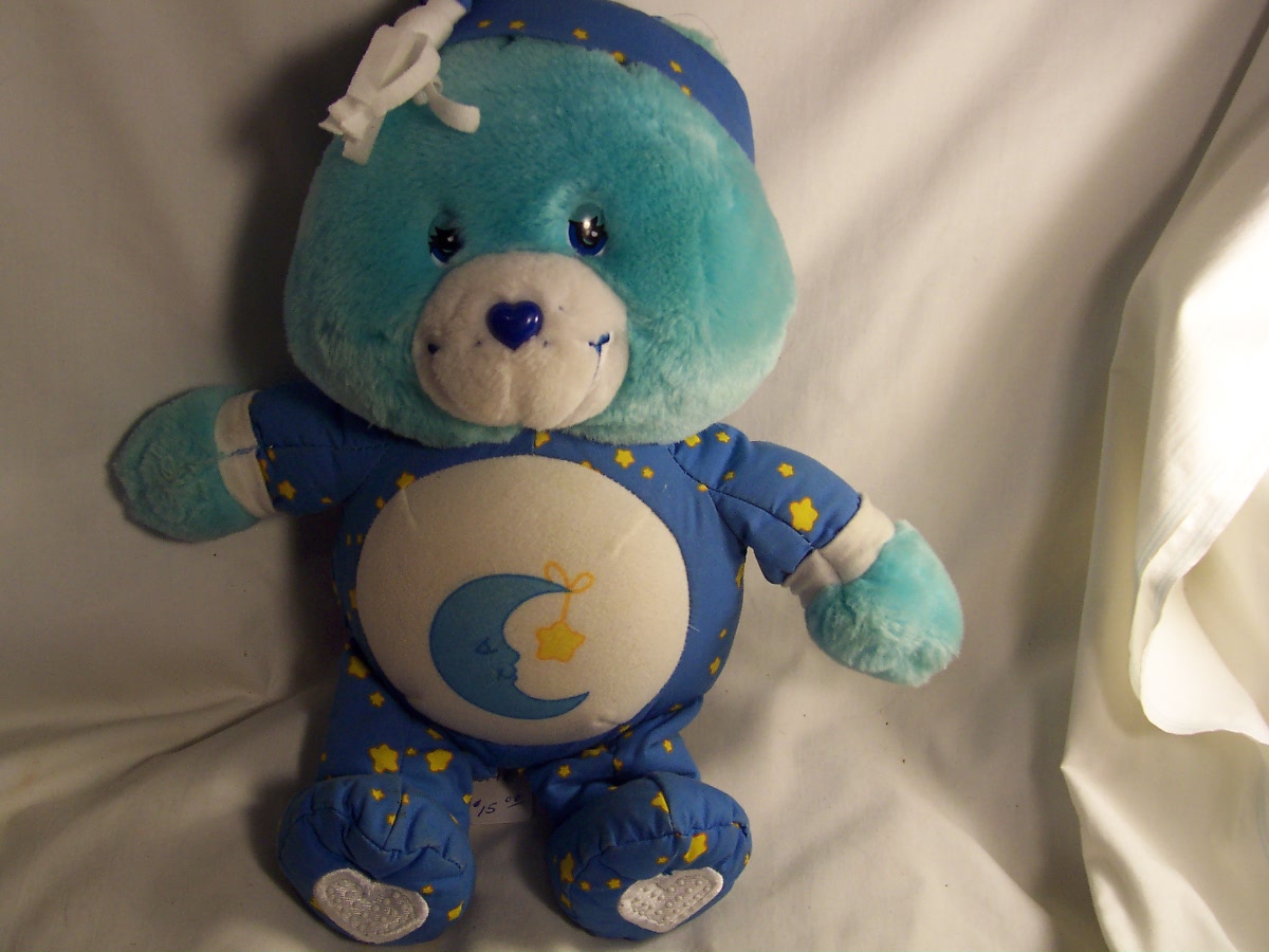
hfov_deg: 50.1
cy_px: 476
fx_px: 1356
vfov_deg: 38.7
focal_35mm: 37
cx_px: 634
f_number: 2.8
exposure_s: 1/180
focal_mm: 5.6
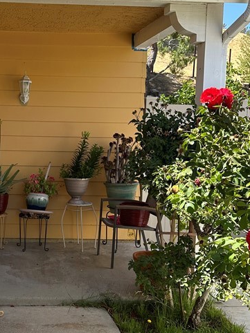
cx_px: 21
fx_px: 492
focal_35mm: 51
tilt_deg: -4.7
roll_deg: -2.8
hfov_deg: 27.4
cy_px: 178
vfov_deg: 37.5
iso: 80
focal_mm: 6.86
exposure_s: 1/1272
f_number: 1.78
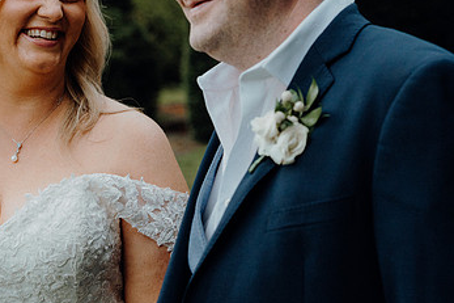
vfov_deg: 14.8
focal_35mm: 92
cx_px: 188
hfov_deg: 22.1
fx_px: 1160
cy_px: 89
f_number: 3.5
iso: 2500
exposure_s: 1/160
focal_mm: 55
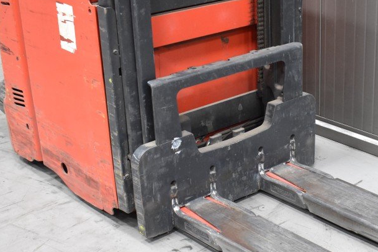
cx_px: 309
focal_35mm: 68
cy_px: 165
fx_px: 714
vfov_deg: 20.0
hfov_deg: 28.9
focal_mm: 23
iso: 1600
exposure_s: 1/40
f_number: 4.5
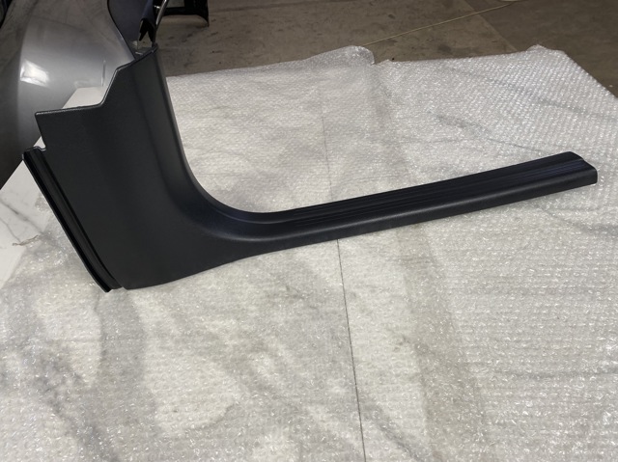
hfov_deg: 67.3
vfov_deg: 53.0
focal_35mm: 26
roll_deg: +5.6
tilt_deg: -42.0
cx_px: 309
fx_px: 464
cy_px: 231
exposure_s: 1/100
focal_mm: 4.25
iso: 50
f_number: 1.8
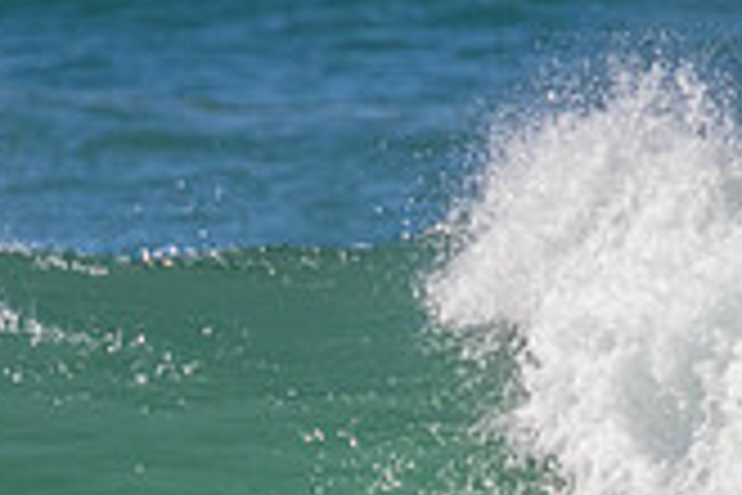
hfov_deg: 0.7
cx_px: 337
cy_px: 785
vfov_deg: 0.5
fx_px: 57913
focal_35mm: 2810
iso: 1000
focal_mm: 800
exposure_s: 1/2000
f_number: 11
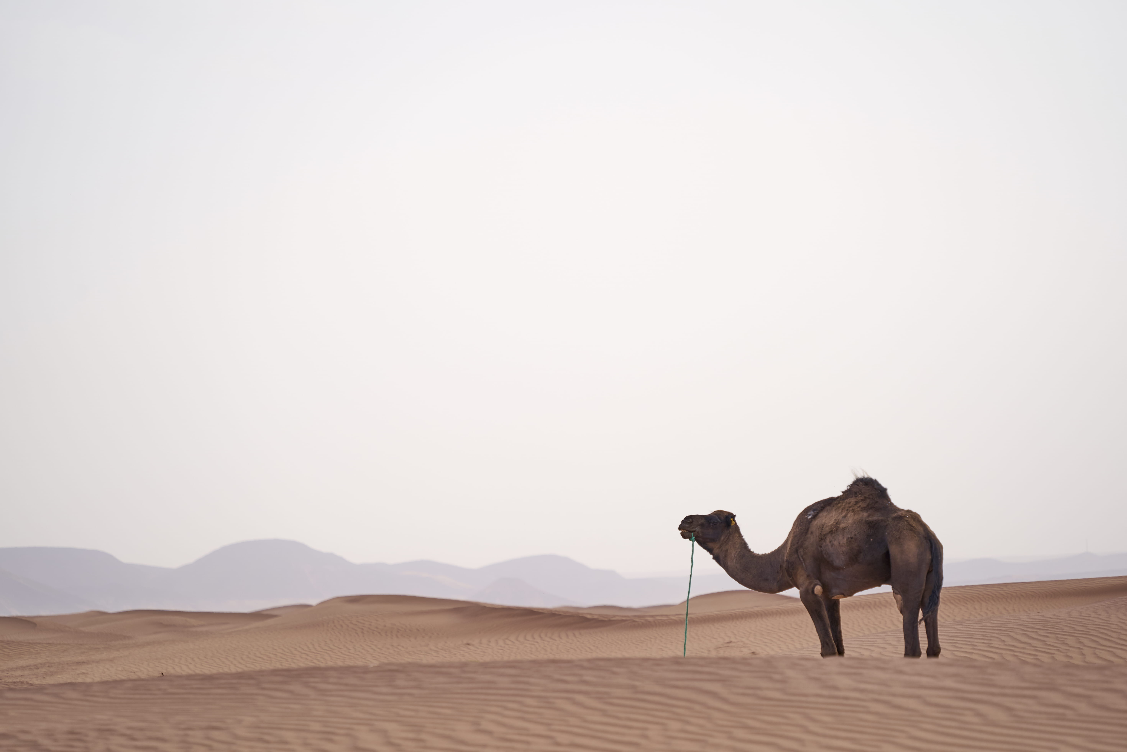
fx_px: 6355
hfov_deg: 10.1
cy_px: 376
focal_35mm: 203
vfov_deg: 6.8
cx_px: 564
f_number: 5.6
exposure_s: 1/320
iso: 160
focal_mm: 203
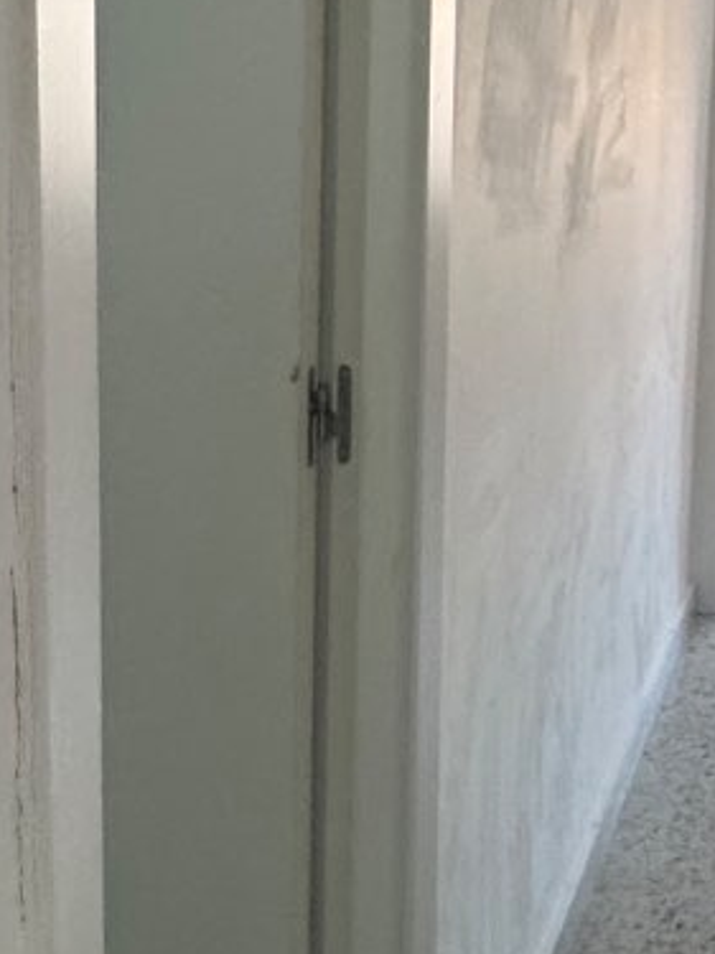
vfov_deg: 34.1
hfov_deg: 22.5
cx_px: 996
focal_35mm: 56
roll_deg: -4.6
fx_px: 1543
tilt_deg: -9.3
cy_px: 326
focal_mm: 2.22
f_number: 2.2
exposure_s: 1/50
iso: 200
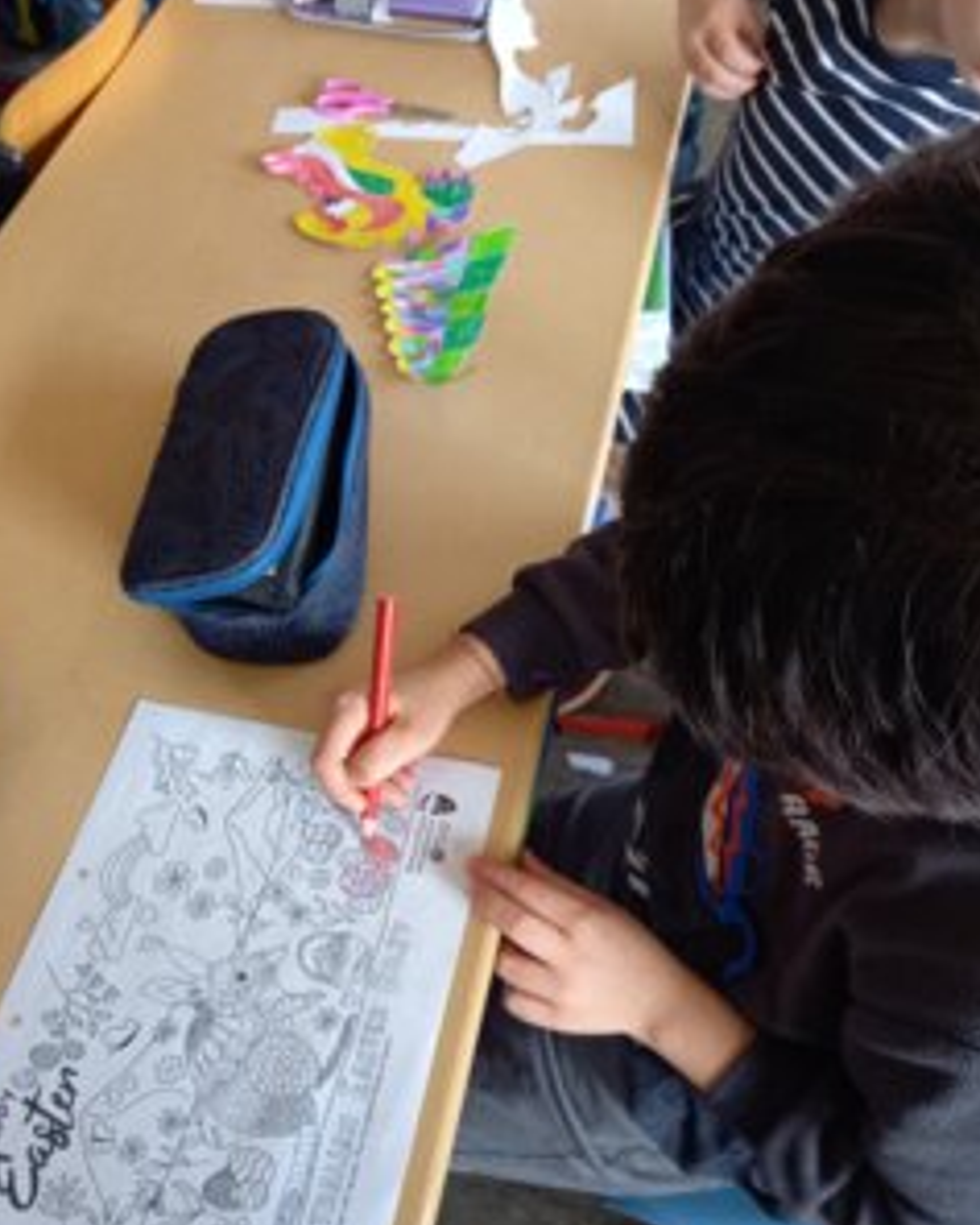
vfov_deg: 54.0
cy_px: 691
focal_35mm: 33
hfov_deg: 44.5
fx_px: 1196
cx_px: 451
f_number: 1.8
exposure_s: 1/50
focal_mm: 4.65
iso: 250
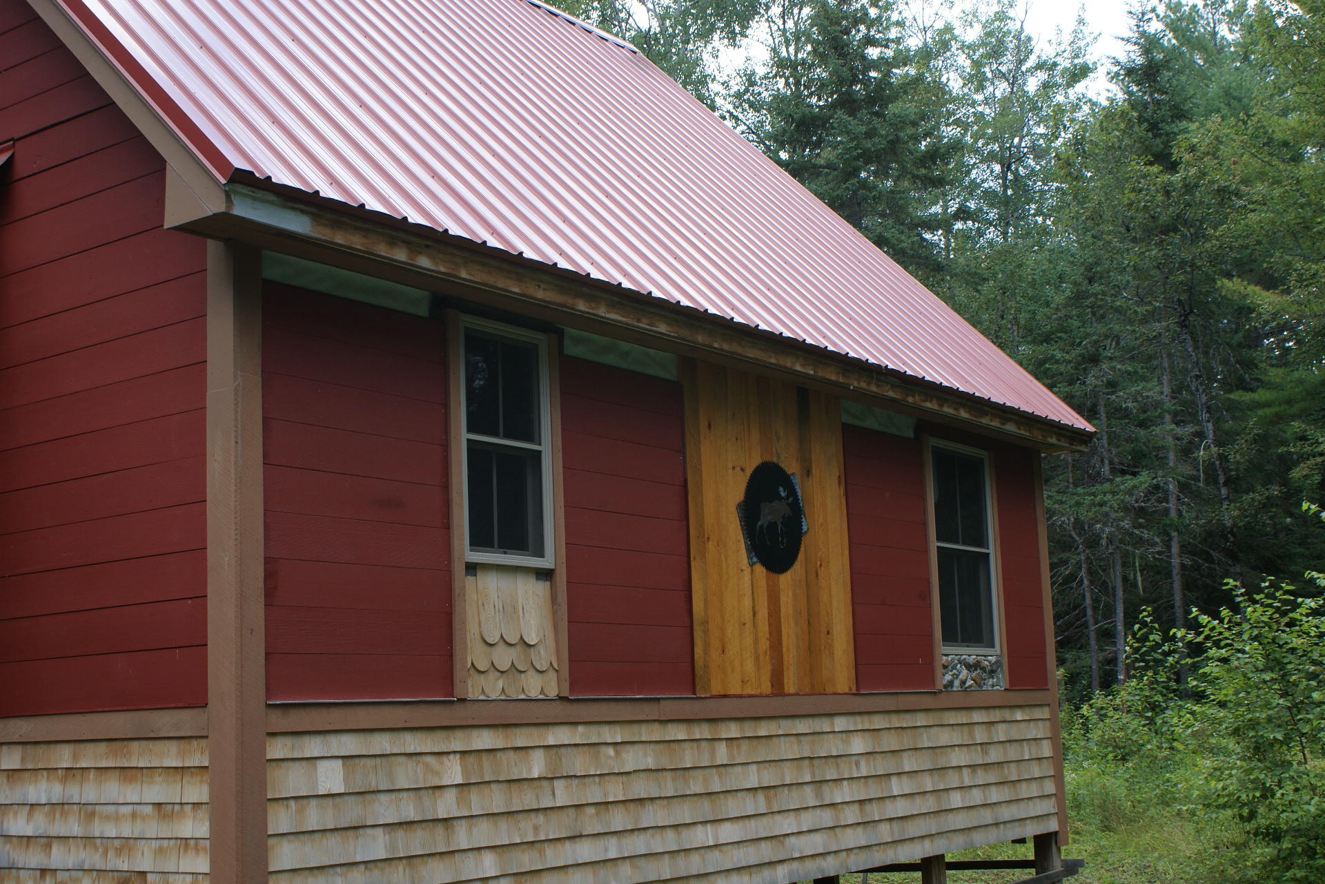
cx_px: 662
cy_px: 442
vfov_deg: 31.9
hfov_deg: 46.4
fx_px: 1546
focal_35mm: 42
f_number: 6.3
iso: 100
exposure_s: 1/80
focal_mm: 28
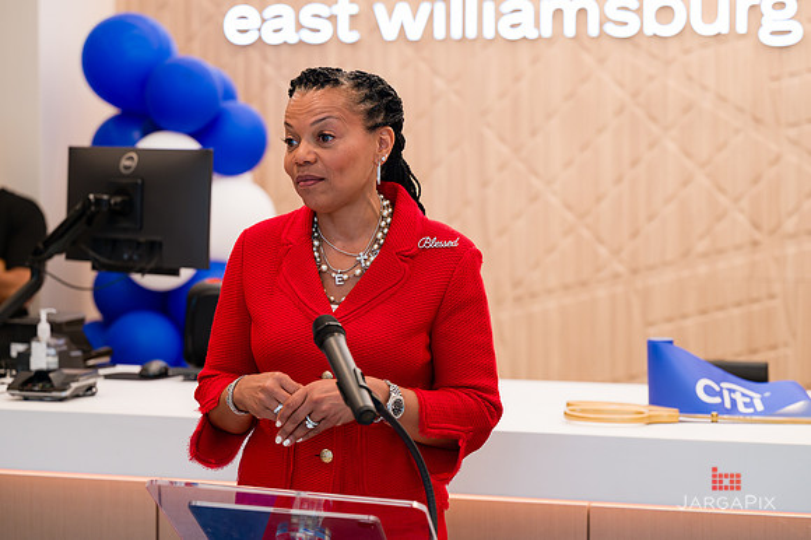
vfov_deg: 15.9
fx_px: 1937
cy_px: 259
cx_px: 422
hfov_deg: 23.6
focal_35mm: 86
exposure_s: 1/200
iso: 400
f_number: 3.2
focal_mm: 79
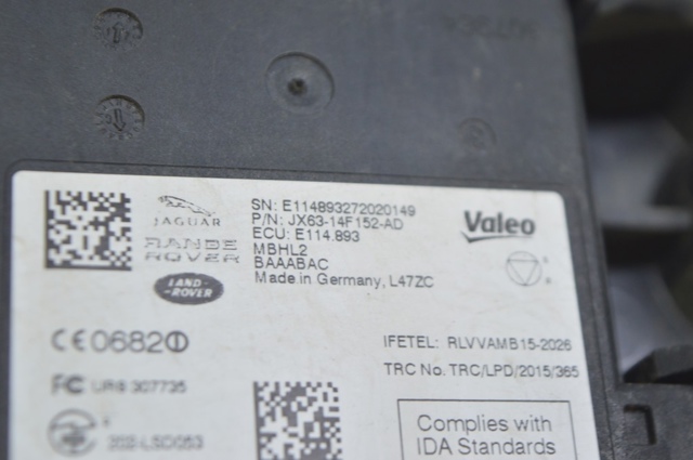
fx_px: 1586
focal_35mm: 82
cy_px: 230
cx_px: 346
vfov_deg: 16.5
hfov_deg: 24.6
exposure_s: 1/20
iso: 400
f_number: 5.6
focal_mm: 55
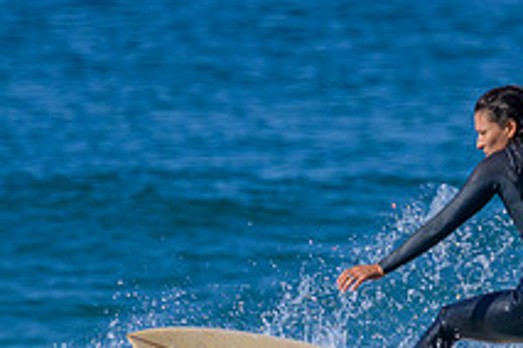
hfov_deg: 1.0
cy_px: 361
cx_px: 454
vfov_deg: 0.7
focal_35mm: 2095
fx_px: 30433
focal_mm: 560
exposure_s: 1/2000
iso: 500
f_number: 8
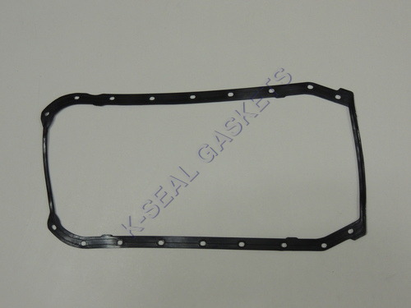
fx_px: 712
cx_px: 206
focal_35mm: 60
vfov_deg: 24.4
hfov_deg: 32.2
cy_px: 154
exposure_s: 1/30
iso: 400
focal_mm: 10.7
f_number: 3.7
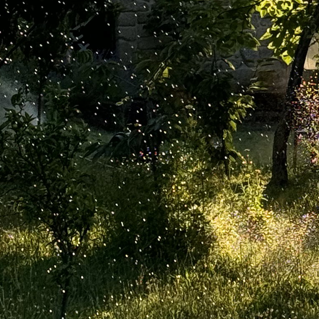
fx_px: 2335
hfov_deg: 7.8
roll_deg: +0.7
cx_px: 367
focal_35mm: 224
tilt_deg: -1.8
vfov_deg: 7.8
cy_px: 91
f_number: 1.78
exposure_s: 1/1395
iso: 64
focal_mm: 6.76
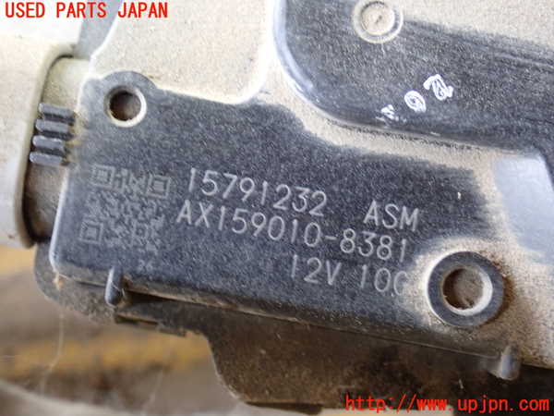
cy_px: 208
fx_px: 1072
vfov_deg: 21.9
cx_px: 277
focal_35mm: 67
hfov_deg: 29.0
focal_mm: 11.88
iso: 800
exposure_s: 1/20
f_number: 3.8
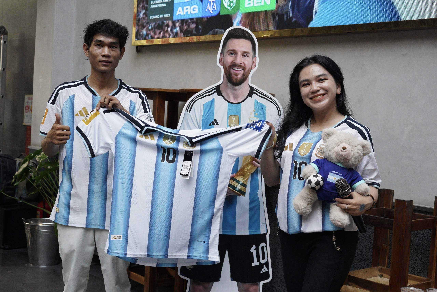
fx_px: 607
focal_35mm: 50
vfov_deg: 27.0
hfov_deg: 39.6
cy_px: 146
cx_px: 218
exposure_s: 1/200
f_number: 6.3
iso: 4000
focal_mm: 50
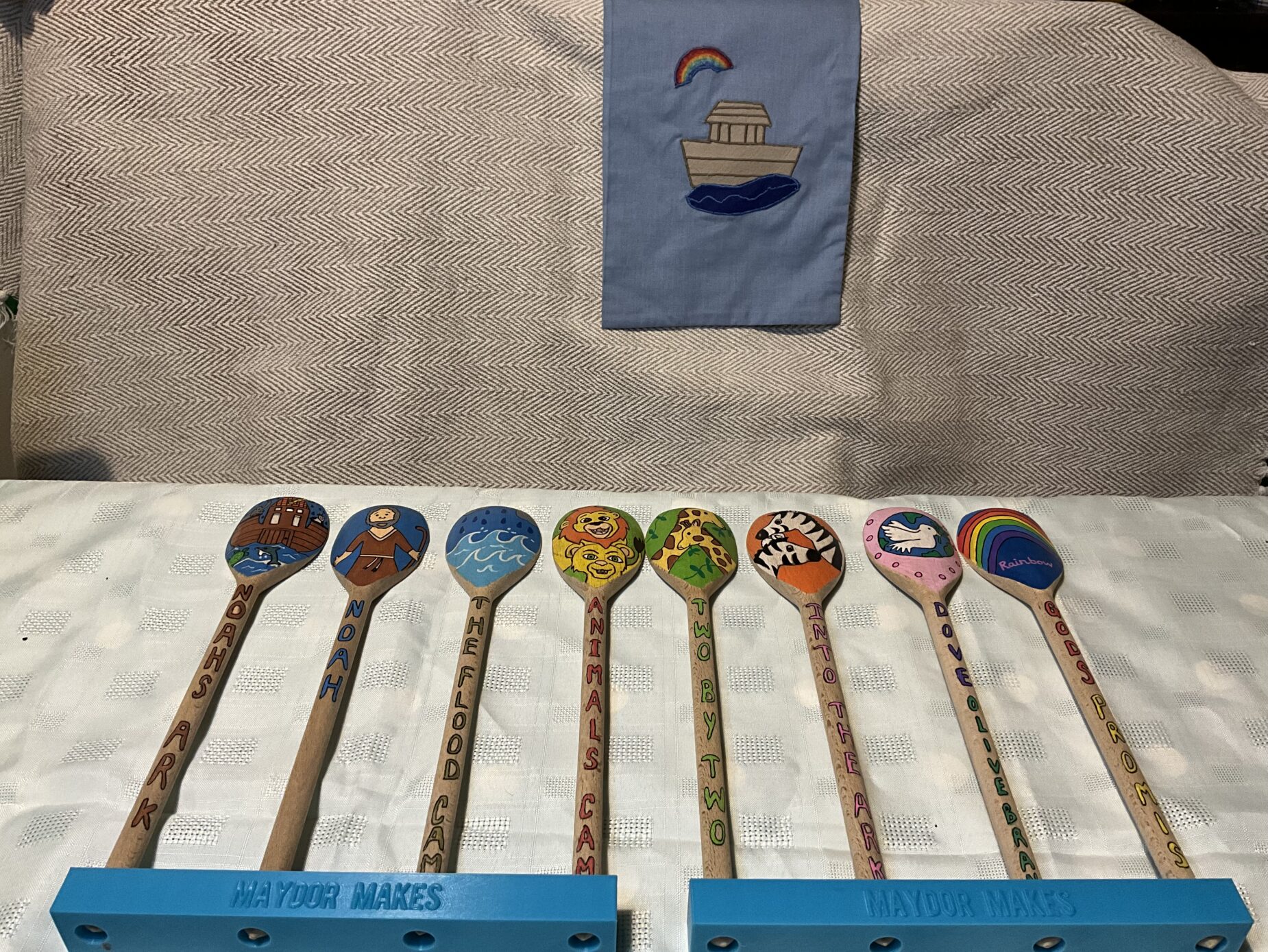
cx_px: 634
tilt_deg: -35.9
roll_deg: +0.3
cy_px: 476
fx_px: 1062
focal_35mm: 29
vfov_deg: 48.2
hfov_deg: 61.7
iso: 125
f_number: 1.8
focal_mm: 3
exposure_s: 1/60
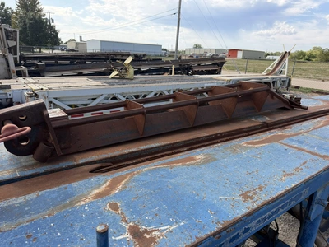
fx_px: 228
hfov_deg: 71.6
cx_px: 164
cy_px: 124
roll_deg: -4.0
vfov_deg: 56.8
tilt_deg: -14.8
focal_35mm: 24
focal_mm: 6.76
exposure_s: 1/3425
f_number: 1.78
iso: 100
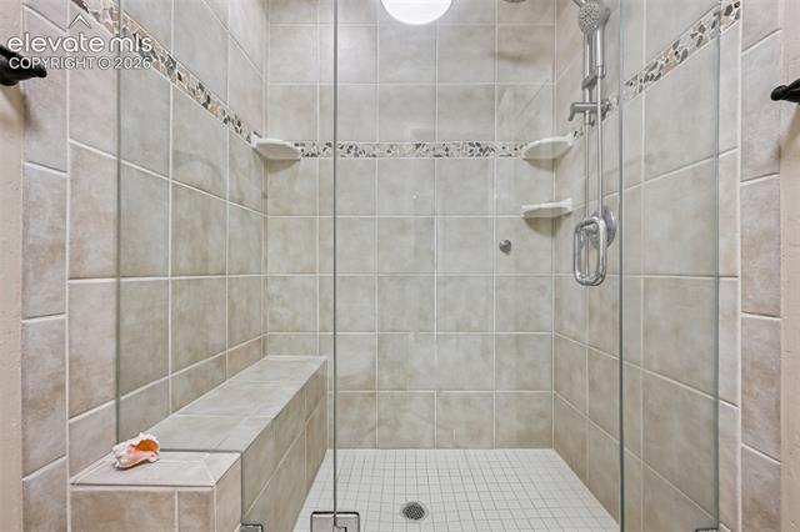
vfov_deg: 81.1
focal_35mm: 14
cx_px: 400
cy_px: 266
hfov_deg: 104.3
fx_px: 311
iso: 400
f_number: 10
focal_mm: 14
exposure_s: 1/6
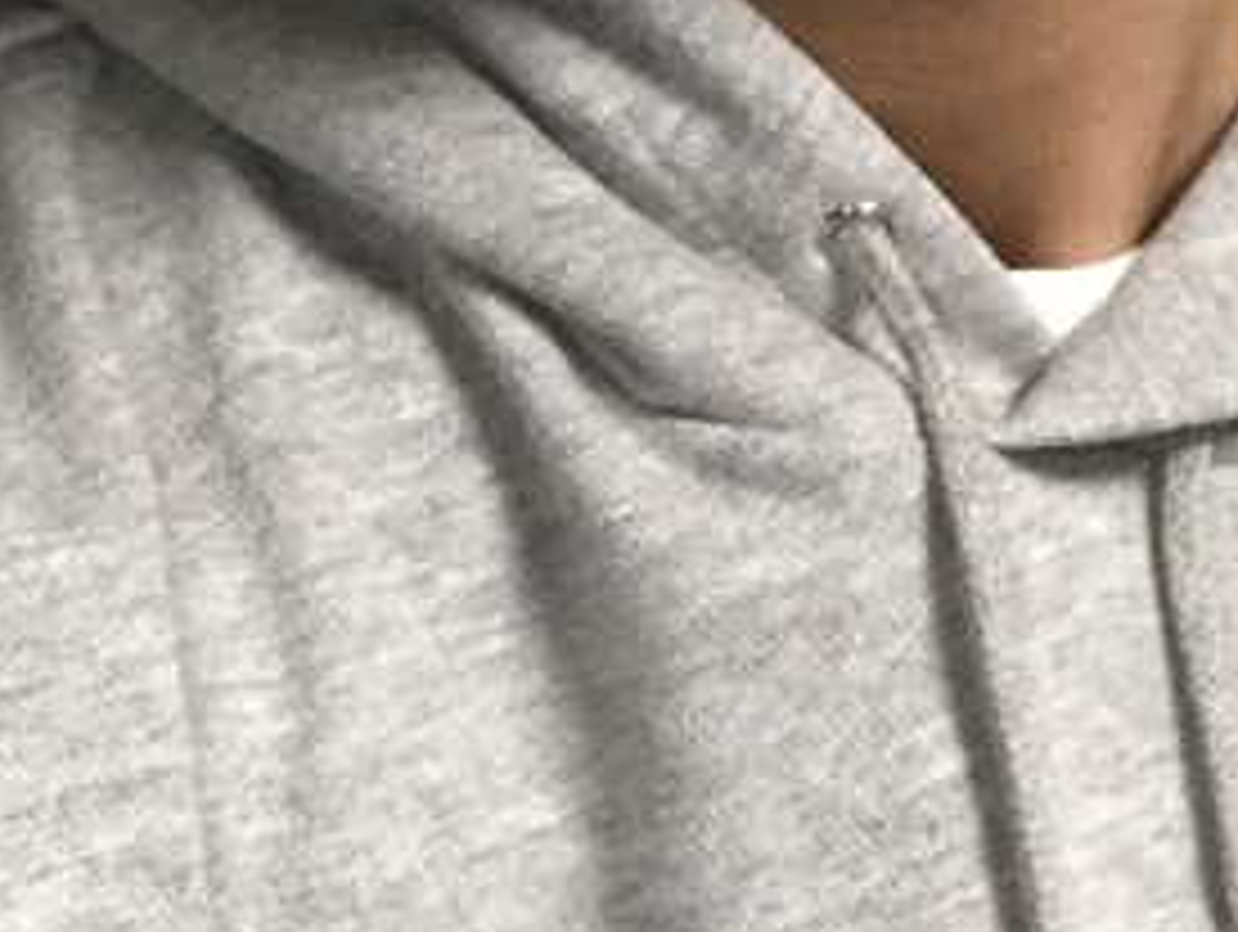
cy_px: 781
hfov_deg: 16.5
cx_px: 711
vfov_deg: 12.4
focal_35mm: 119
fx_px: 4261
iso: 125
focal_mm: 2.87
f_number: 2.2
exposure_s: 1/30
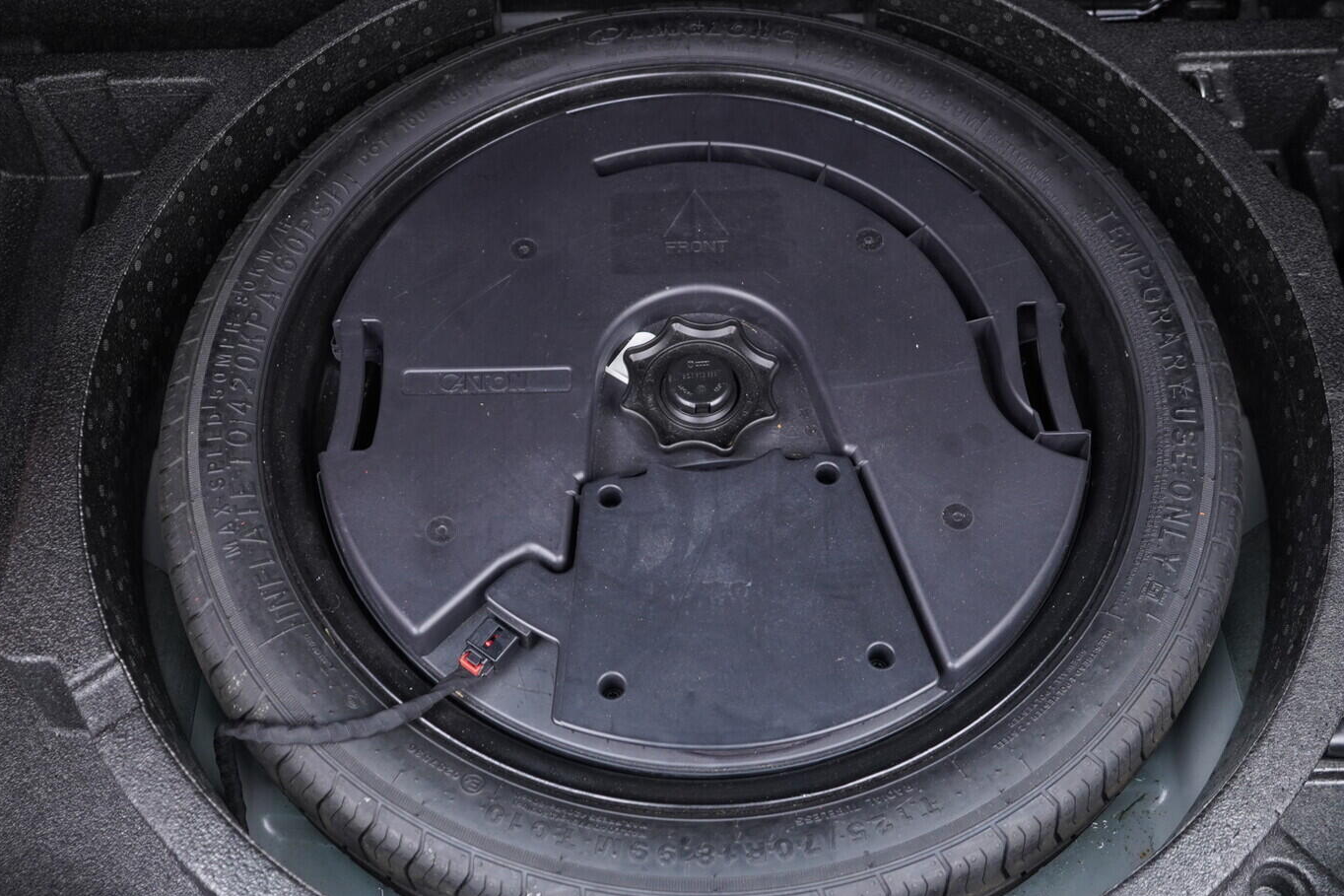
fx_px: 1418
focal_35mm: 38
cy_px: 457
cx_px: 667
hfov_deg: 50.7
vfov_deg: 35.0
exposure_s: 1/40
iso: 800
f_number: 2.8
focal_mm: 24
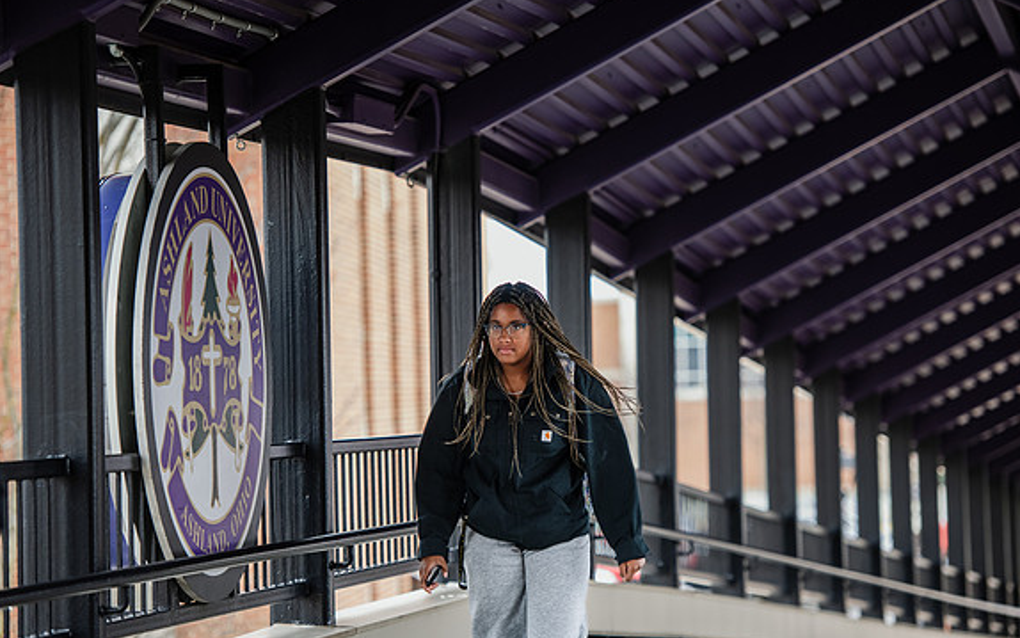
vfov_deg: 9.4
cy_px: 319
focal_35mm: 139
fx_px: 3865
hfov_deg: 15.0
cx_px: 512
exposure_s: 1/250
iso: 1000
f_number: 3.2
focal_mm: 135
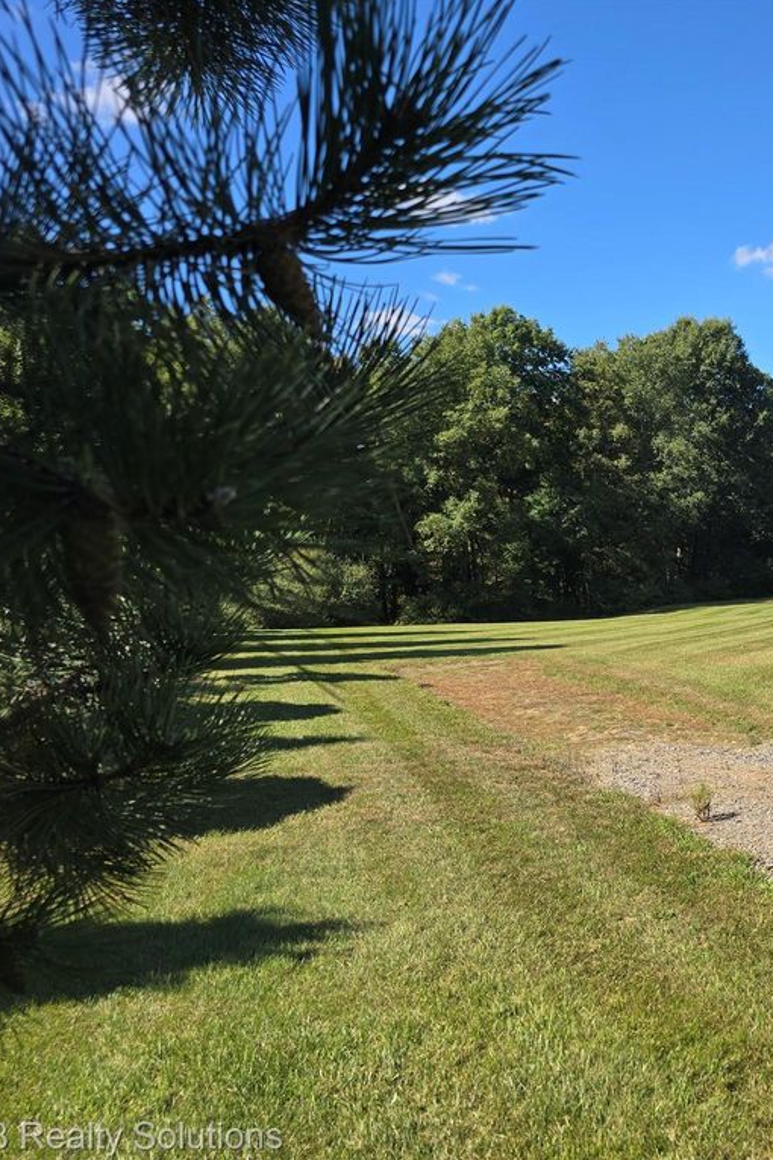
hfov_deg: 38.5
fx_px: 1031
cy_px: 579
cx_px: 687
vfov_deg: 58.7
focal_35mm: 32
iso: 12
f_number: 1.7
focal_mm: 6.3
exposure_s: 1/548
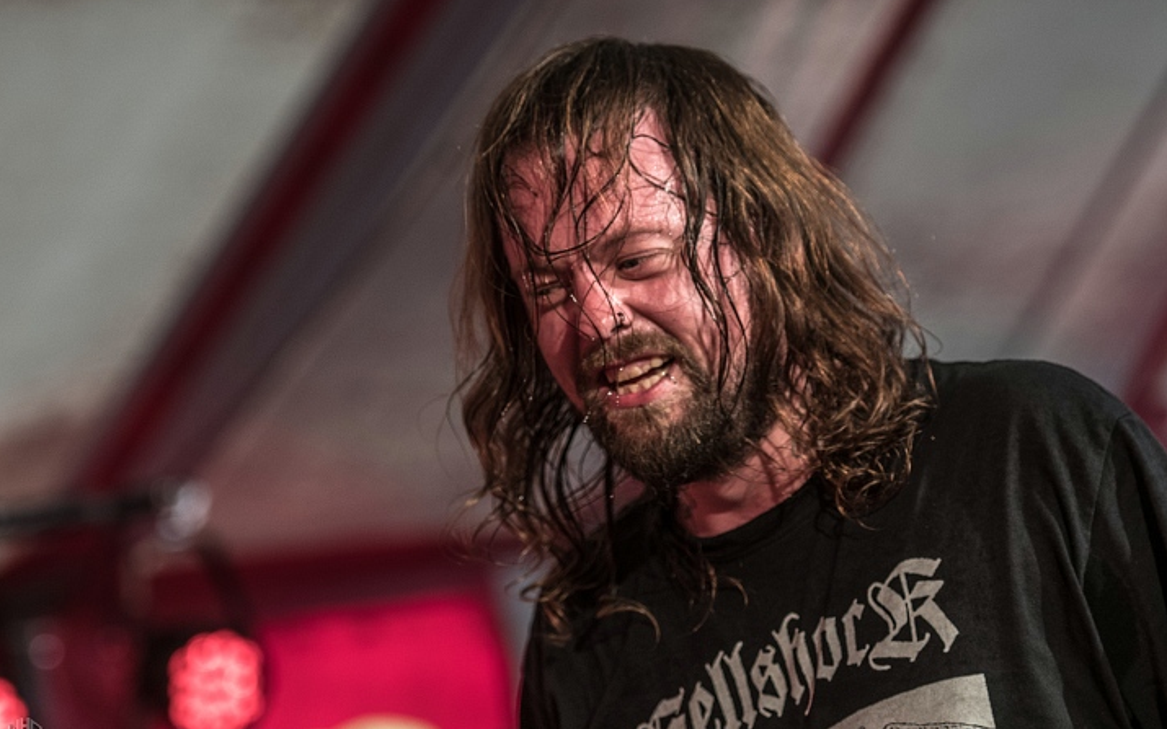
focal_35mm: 157
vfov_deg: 8.4
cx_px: 583
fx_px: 4994
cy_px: 377
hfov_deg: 13.3
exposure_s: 1/100
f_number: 2.8
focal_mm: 102
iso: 640
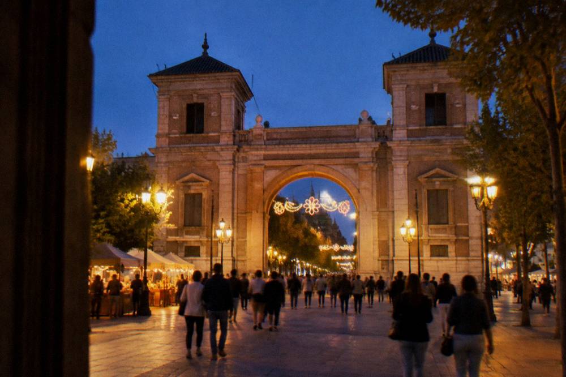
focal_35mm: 49
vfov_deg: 27.5
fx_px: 770
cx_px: 283
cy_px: 188
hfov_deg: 40.4
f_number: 5.6
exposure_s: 1/500
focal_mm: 49
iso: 640
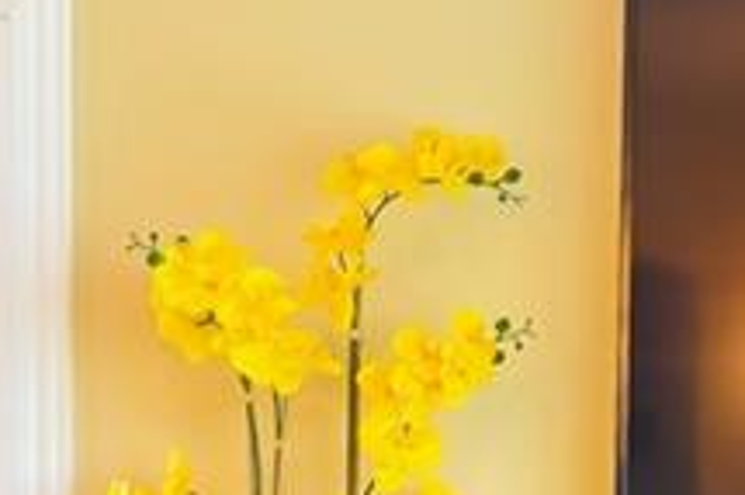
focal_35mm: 179
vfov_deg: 7.2
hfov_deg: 11.5
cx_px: 551
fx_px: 3701
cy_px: 1144
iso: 1250
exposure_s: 1/125
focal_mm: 24
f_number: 2.8
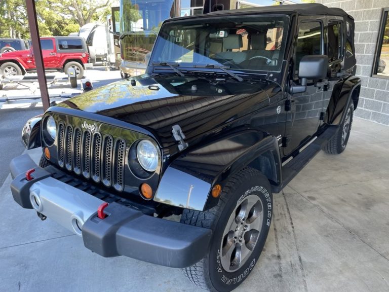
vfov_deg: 53.1
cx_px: 194
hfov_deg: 67.3
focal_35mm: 26
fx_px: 292
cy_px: 146
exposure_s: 1/121
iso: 50
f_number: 1.6
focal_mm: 5.1
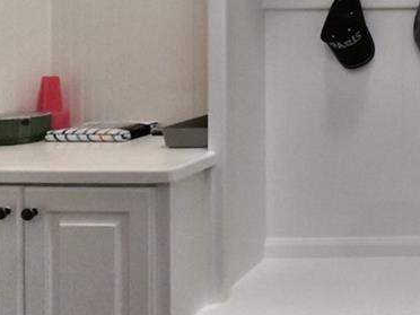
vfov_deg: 36.0
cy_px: 24
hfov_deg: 35.5
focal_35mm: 37
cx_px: 537
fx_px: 449
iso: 16000
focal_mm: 14
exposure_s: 1/80
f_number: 8
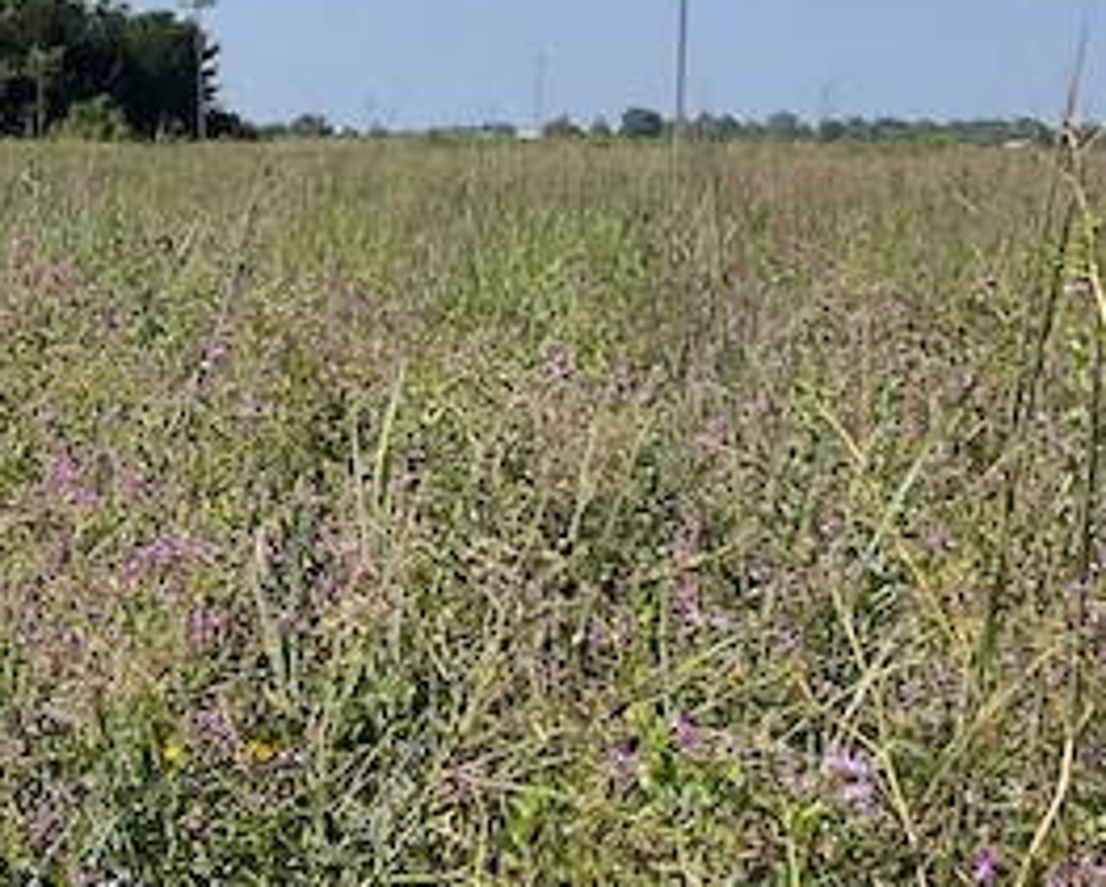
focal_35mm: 86
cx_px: -282
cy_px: 261
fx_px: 2818
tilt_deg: -2.8
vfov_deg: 17.8
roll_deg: +0.4
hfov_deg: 20.5
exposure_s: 1/2320
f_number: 1.8
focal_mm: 3
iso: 16
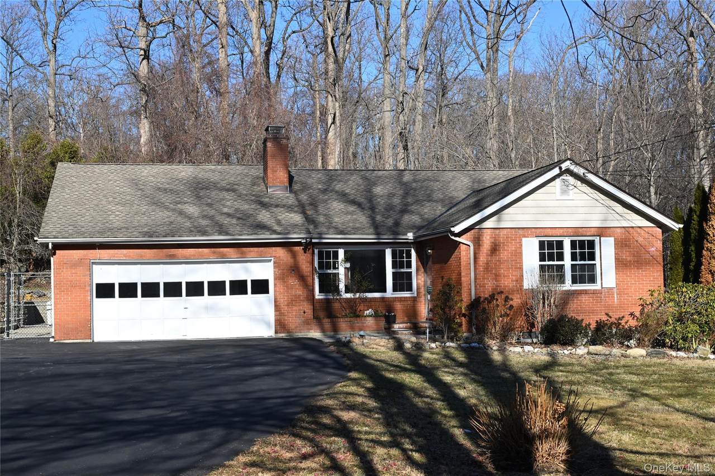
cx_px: 358
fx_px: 993
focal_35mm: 50
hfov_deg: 39.6
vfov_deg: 27.0
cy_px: 238
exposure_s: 1/800
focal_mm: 50
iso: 800
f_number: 10
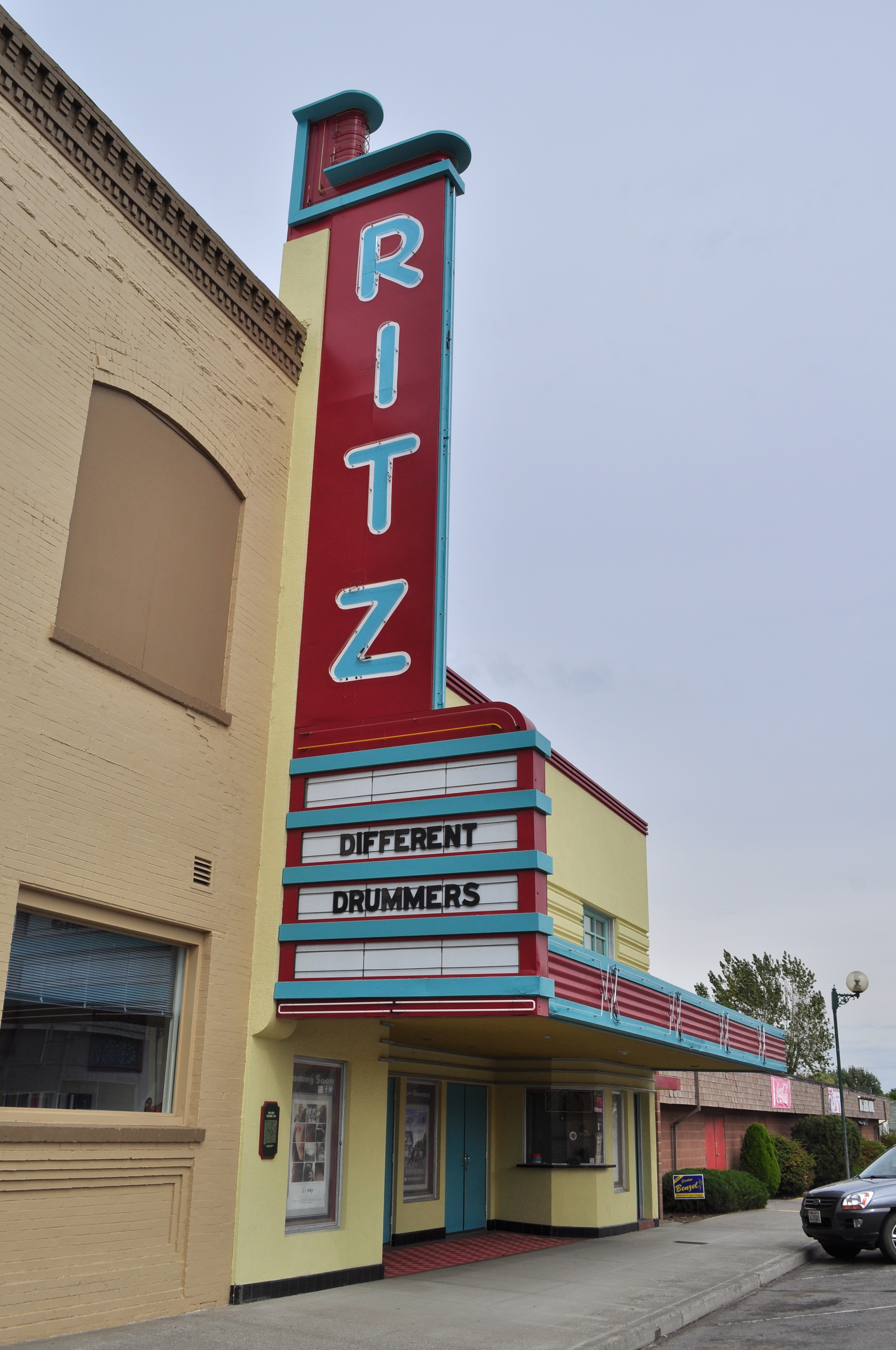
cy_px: 681
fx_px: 1160
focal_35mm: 31
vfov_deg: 60.3
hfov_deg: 42.2
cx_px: 437
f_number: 11
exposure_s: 1/500
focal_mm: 20
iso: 200
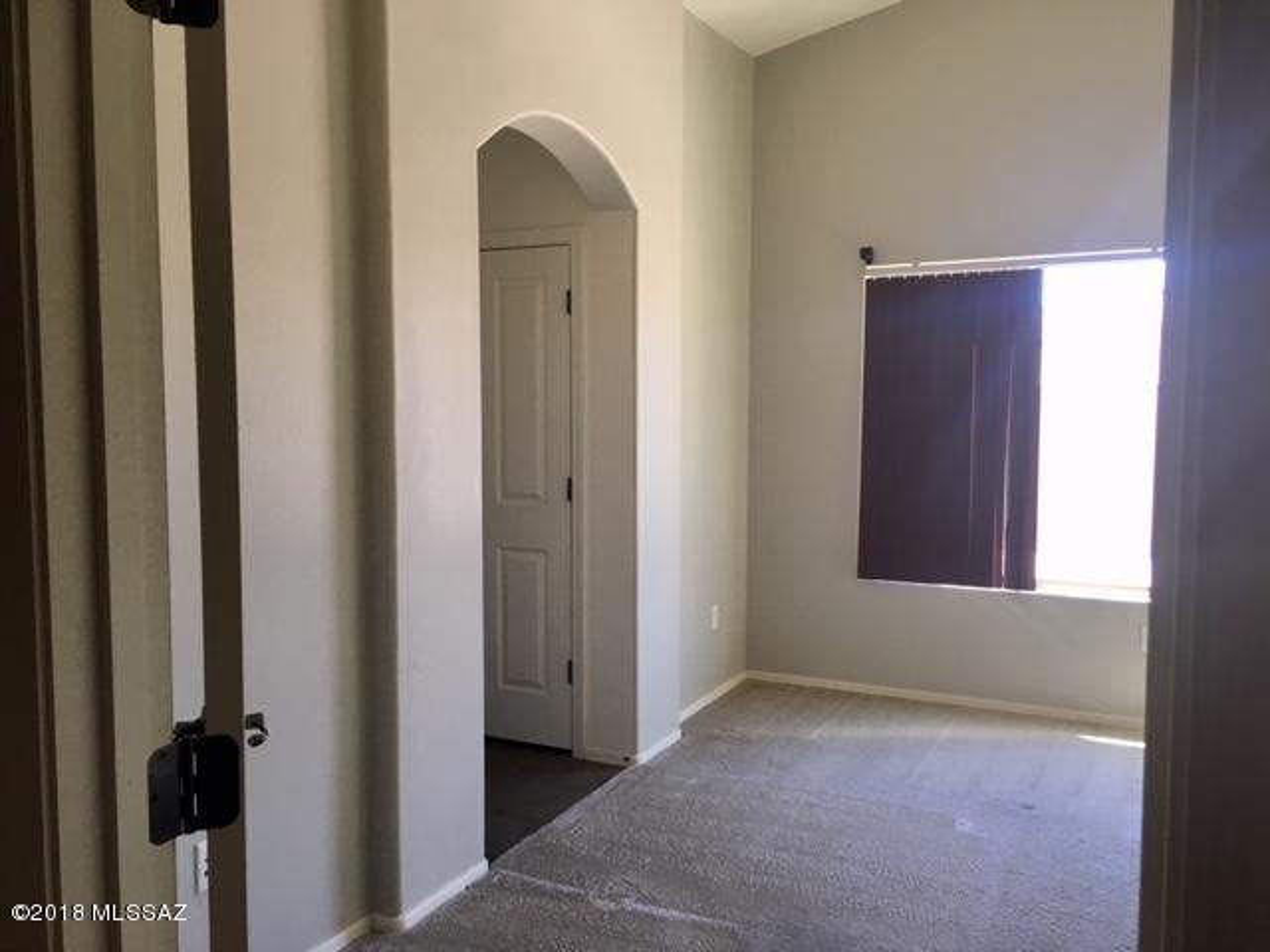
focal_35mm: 29
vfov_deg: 48.2
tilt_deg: -5.0
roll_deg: +0.0
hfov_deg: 61.7
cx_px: 635
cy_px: 476
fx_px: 1064
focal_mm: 4.15
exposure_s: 1/30
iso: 40
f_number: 2.2
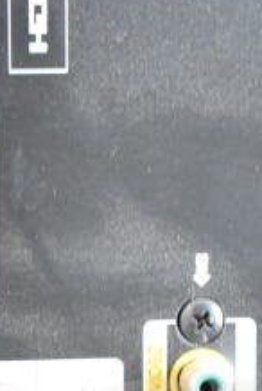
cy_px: 522
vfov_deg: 9.2
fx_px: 2395
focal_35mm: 220
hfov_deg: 6.3
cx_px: 97
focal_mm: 35
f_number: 4.5
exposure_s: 1/60
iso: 4000
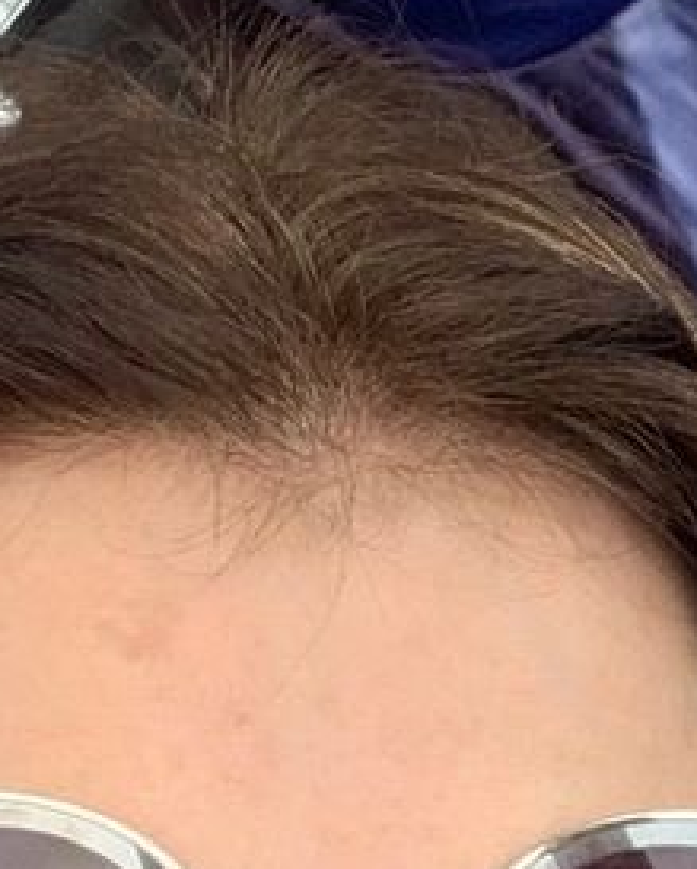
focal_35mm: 195
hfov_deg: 7.9
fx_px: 5020
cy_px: 797
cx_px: 611
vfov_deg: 9.8
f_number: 2.2
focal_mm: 2.87
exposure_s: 1/121
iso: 16
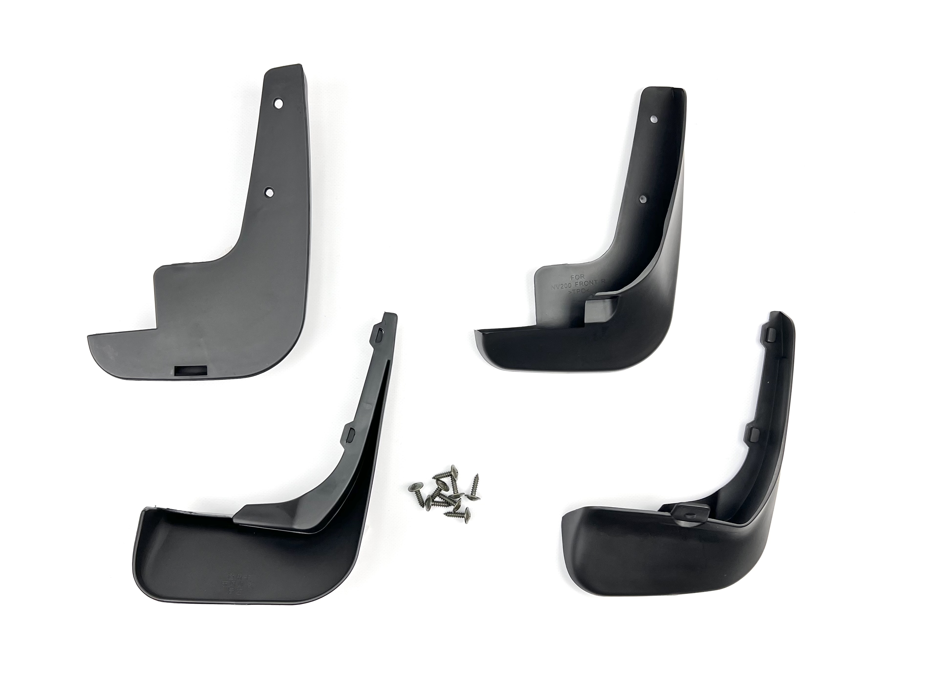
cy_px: 348
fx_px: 696
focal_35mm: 26
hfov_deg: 67.3
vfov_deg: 53.1
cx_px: 463
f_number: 1.5
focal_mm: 5.7
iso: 50
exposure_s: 1/270
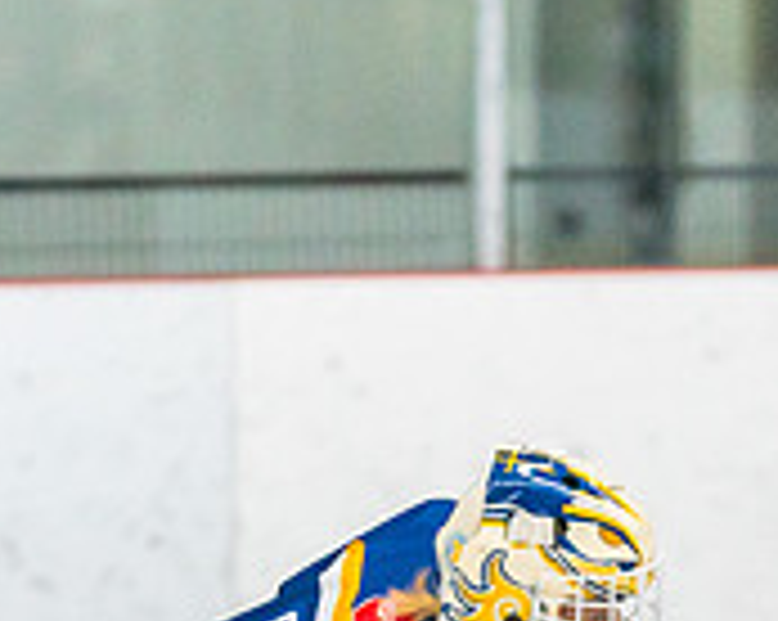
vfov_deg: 2.8
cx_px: 441
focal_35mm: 554
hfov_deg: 3.5
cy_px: 1159
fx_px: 12742
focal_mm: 130
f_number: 2.8
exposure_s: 1/1250
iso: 3200
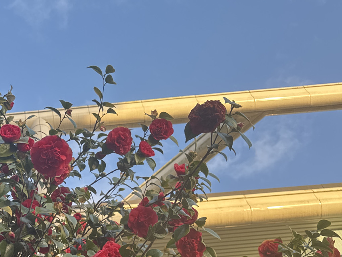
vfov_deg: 24.4
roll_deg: +2.5
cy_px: 282
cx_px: 24
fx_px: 553
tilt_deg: +43.5
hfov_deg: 32.4
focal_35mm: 56
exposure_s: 1/394
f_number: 1.78
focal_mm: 6.76
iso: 80
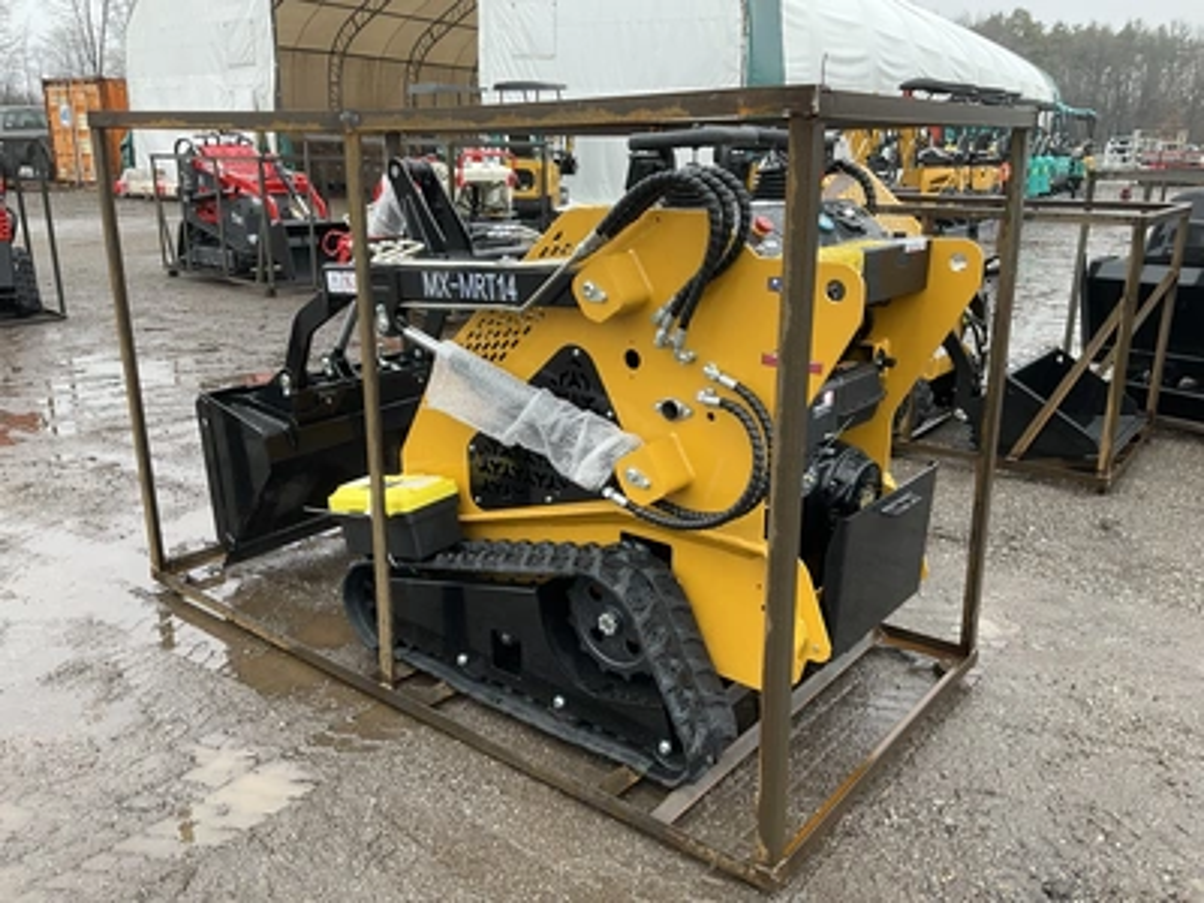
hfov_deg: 61.7
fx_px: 1009
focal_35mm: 29
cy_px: 452
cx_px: 602
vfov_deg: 48.2
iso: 32
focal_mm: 3
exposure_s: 1/122
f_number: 1.8
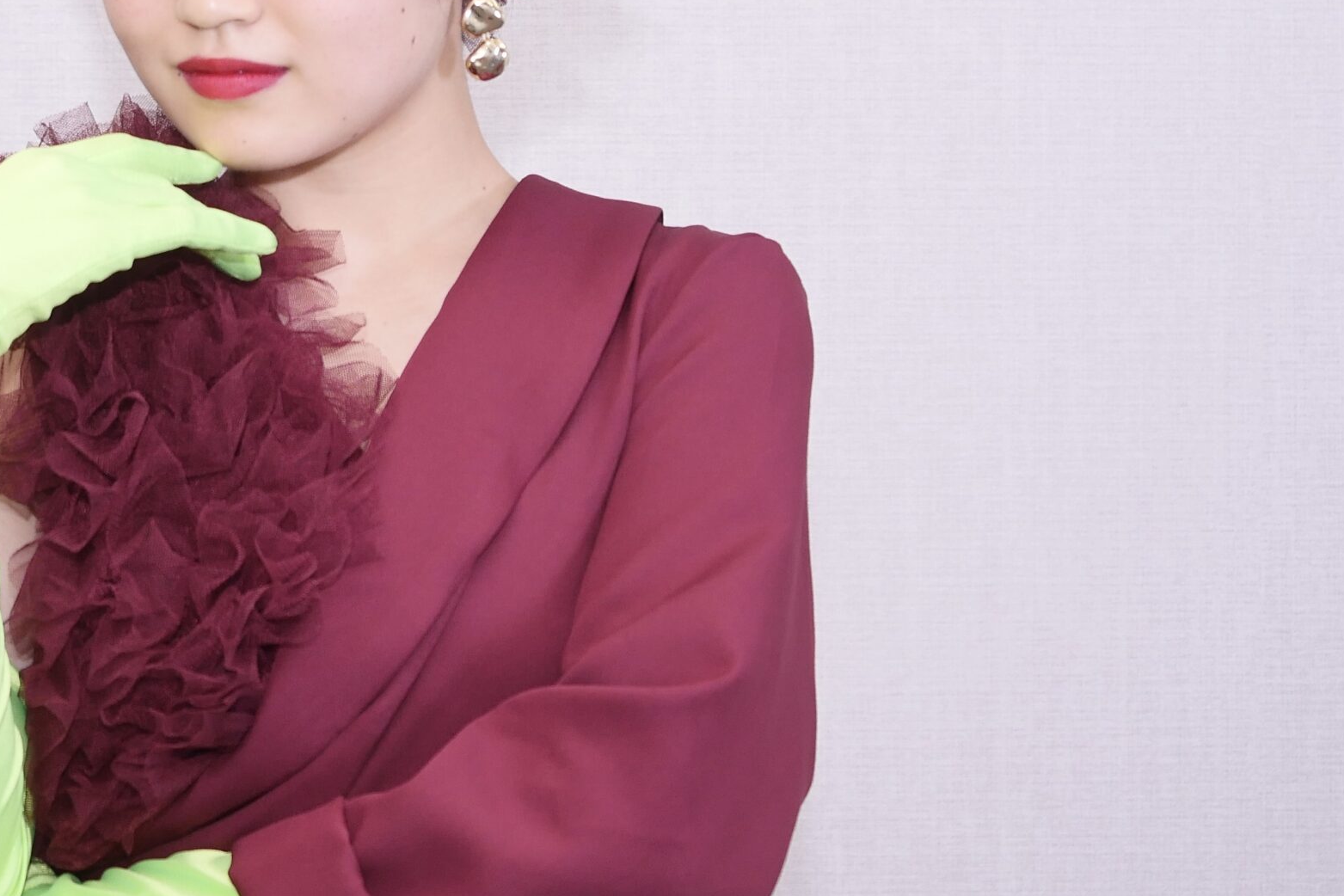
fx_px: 3434
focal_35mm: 92
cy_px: 265
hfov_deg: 21.9
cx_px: 338
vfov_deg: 14.8
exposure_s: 1/250
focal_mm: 27
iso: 400
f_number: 2.8
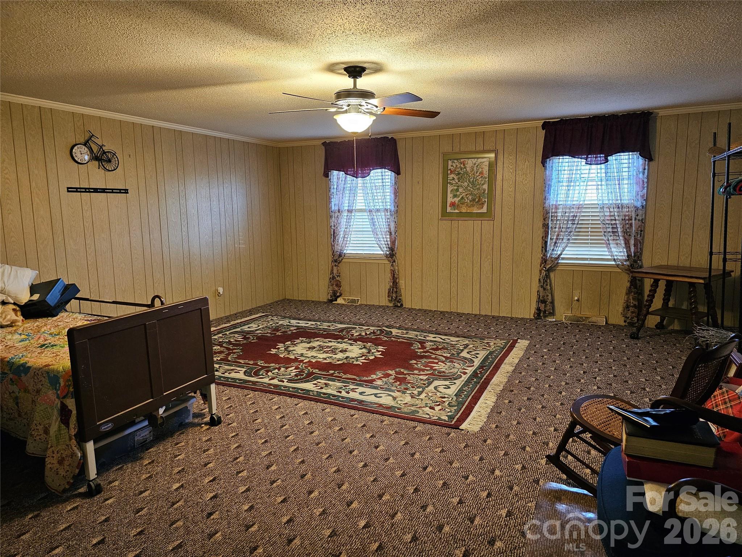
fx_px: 493
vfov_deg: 58.9
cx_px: 371
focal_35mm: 23
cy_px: 278
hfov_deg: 73.9
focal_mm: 6.3
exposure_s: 1/30
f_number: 1.7
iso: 640
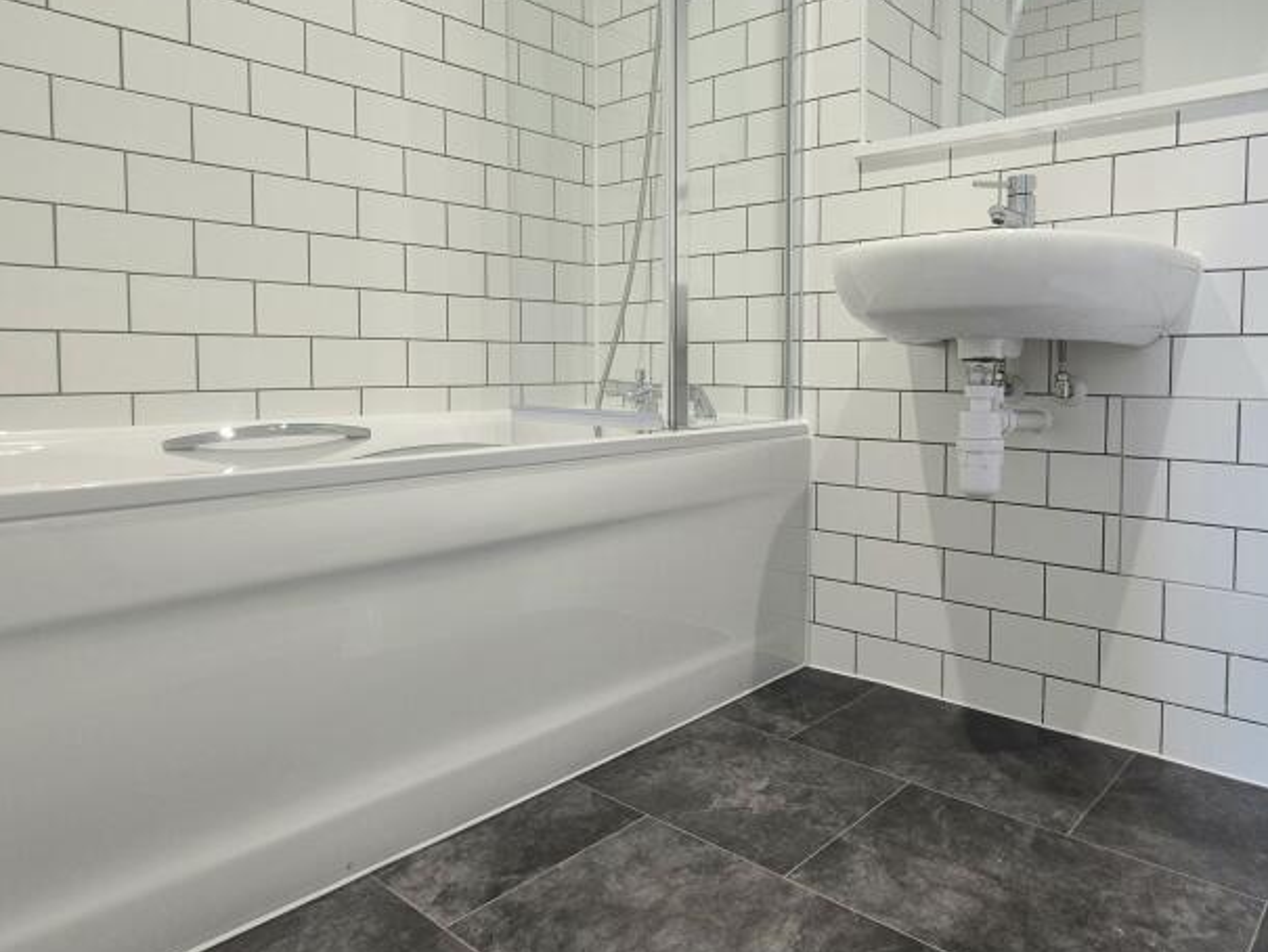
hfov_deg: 75.6
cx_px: 752
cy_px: 409
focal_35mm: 22
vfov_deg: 60.8
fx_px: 806
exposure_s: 1/50
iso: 125
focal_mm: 2.2
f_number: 2.2
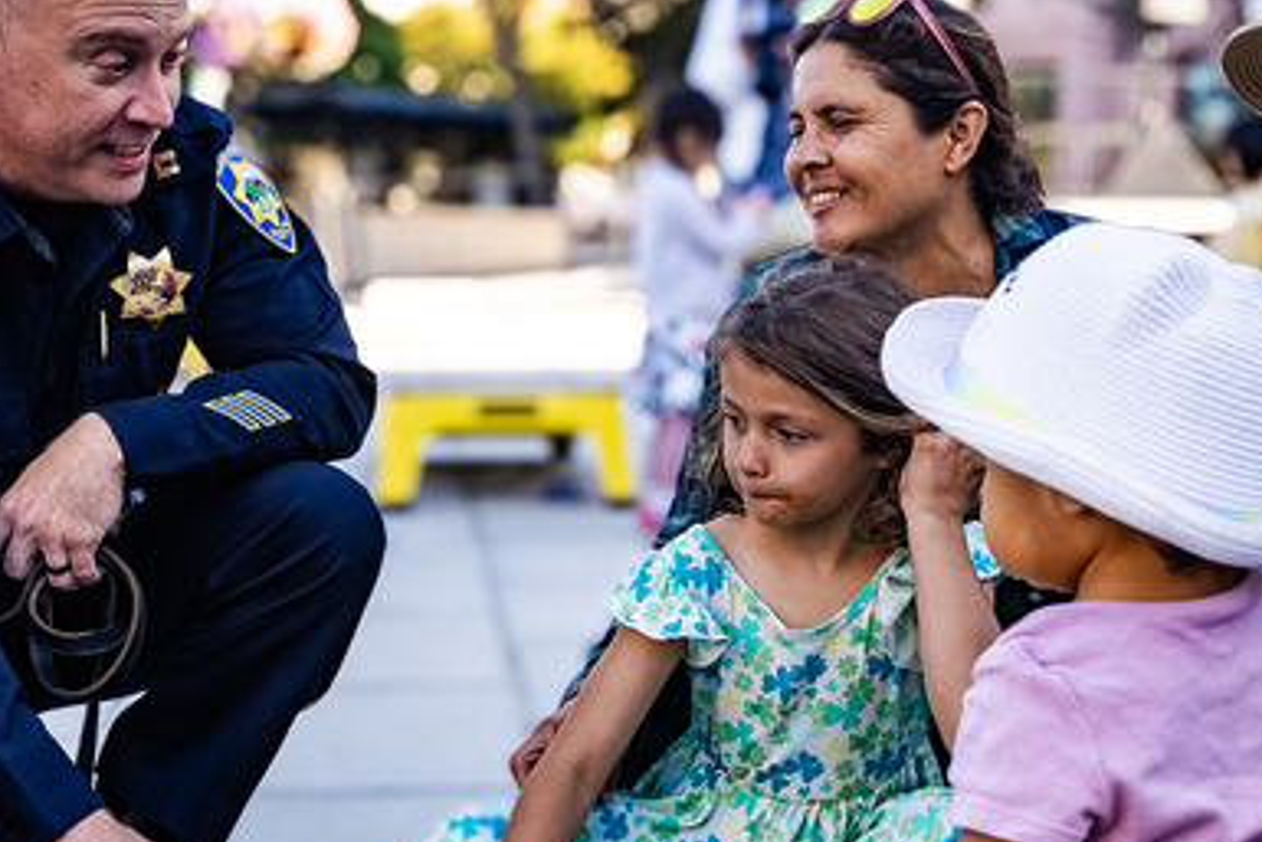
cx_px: 562
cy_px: 550
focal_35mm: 56
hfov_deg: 35.6
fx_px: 1964
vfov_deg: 24.1
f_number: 4
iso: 160
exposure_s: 1/160
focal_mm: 24
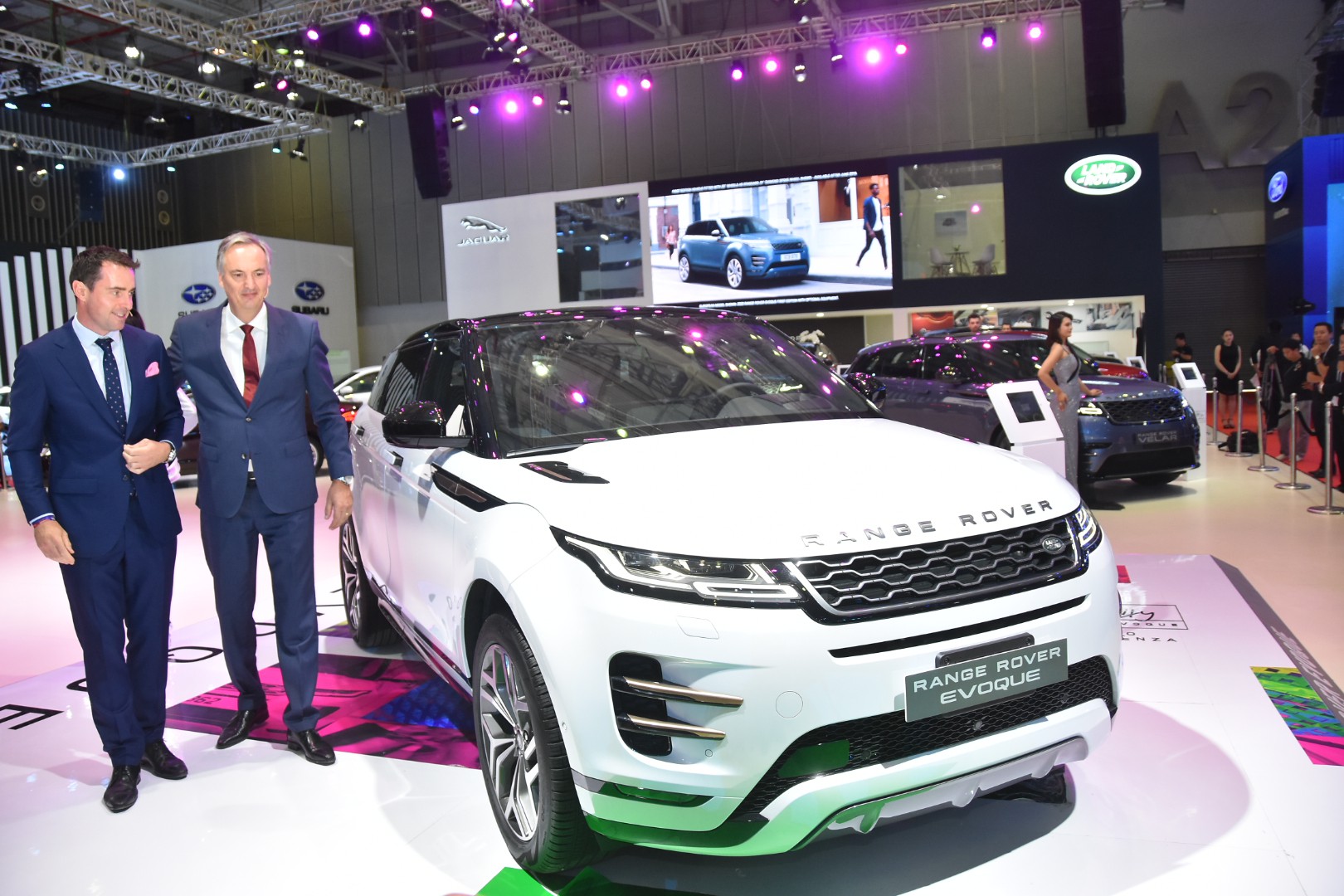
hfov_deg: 67.4
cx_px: 672
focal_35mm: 27
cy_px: 448
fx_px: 1008
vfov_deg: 47.9
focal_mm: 18
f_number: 3.5
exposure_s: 1/160
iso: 800
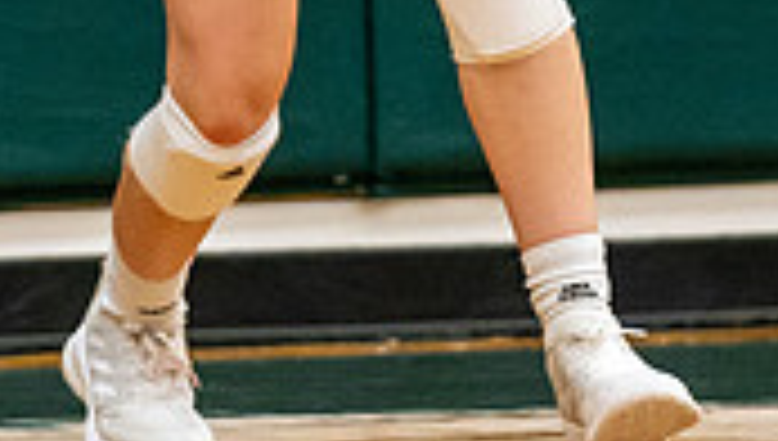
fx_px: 15808
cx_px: 387
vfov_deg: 1.6
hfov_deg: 2.8
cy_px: -817
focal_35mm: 765
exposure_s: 1/1250
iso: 3200
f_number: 2.8
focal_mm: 142
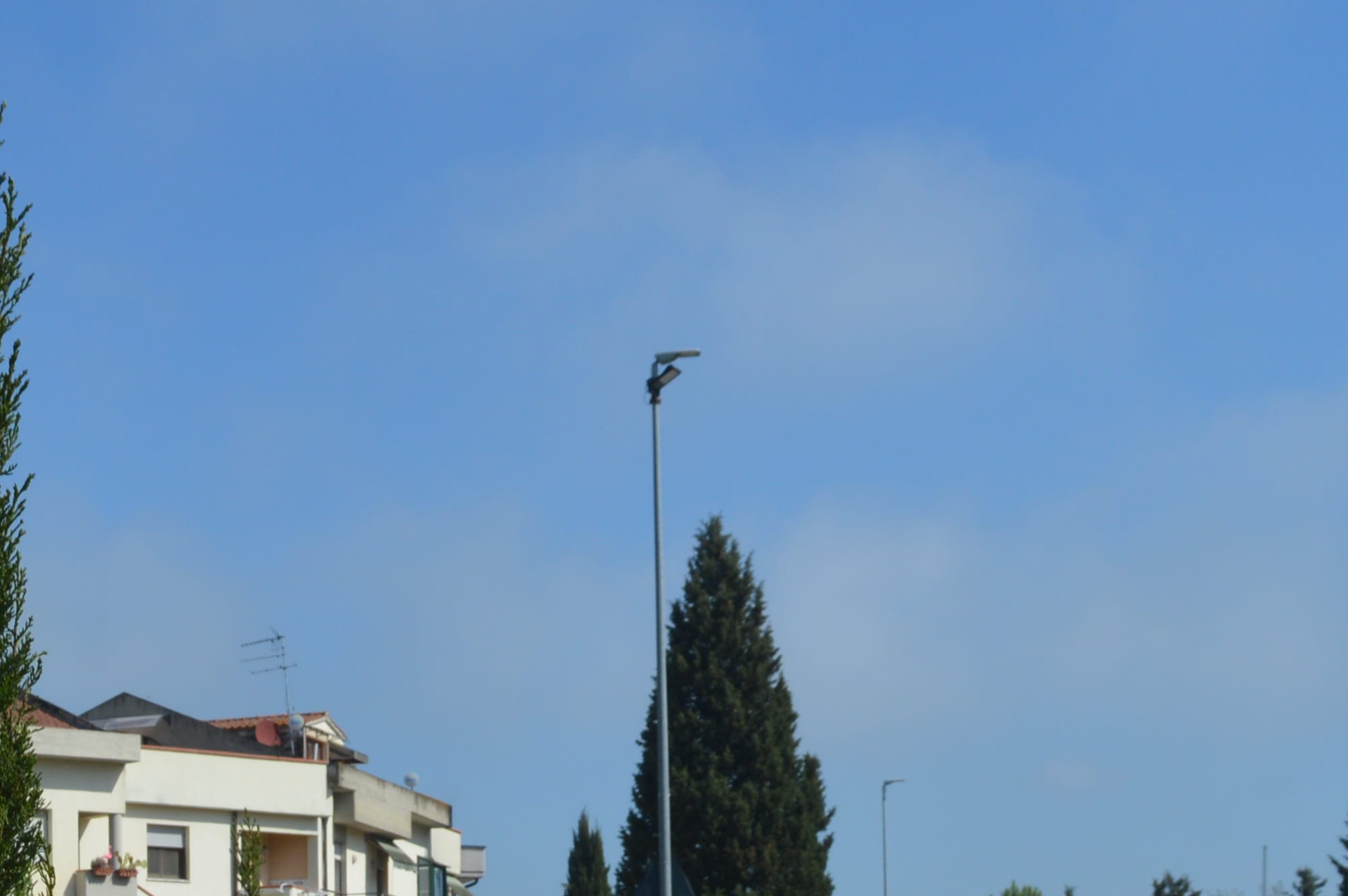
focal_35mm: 81
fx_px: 3030
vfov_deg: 15.8
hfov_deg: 24.0
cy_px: 1248
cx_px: 6
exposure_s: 1/320
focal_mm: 18
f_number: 9
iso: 100
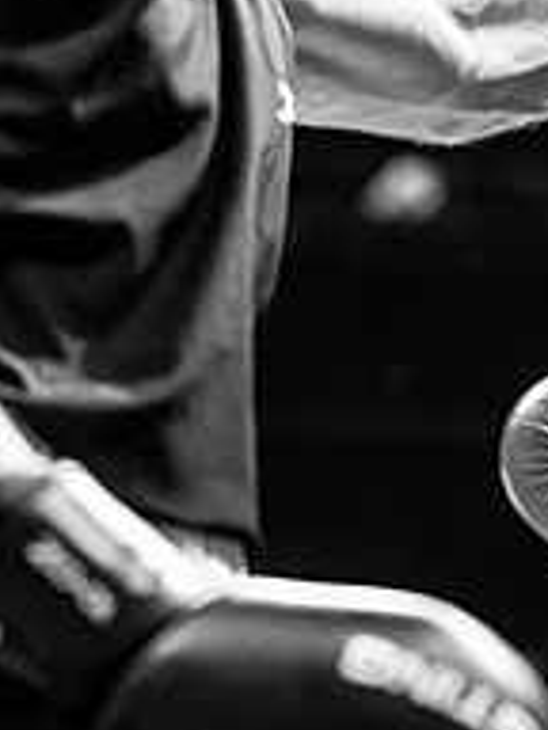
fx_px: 3061
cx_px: 643
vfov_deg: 13.5
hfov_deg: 10.1
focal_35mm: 145
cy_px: 36
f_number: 2
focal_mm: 50
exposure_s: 1/1250
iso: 3200
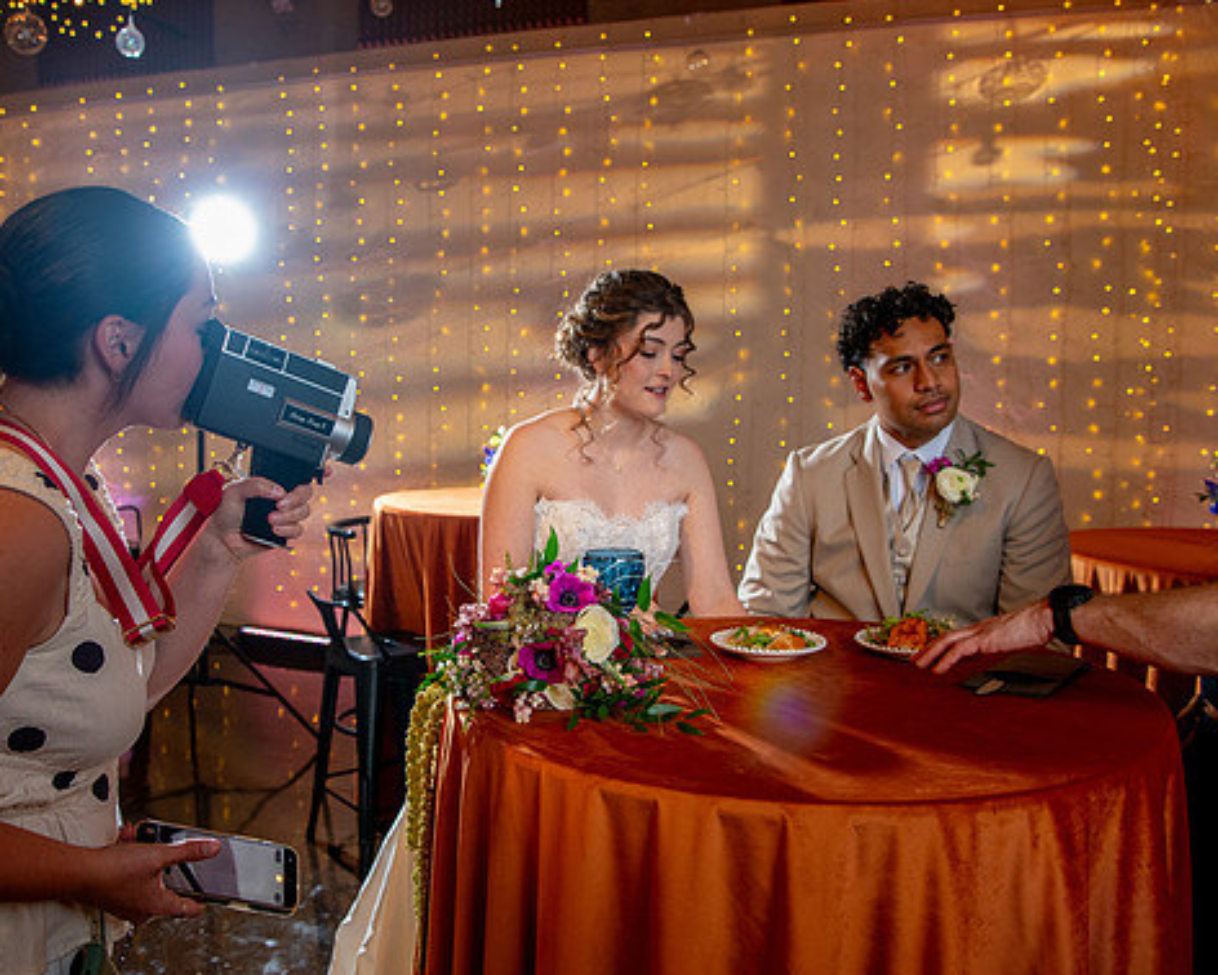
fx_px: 1118
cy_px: 483
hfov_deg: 56.9
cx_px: 511
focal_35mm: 31
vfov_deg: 47.1
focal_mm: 24
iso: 2000
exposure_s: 1/125
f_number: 5
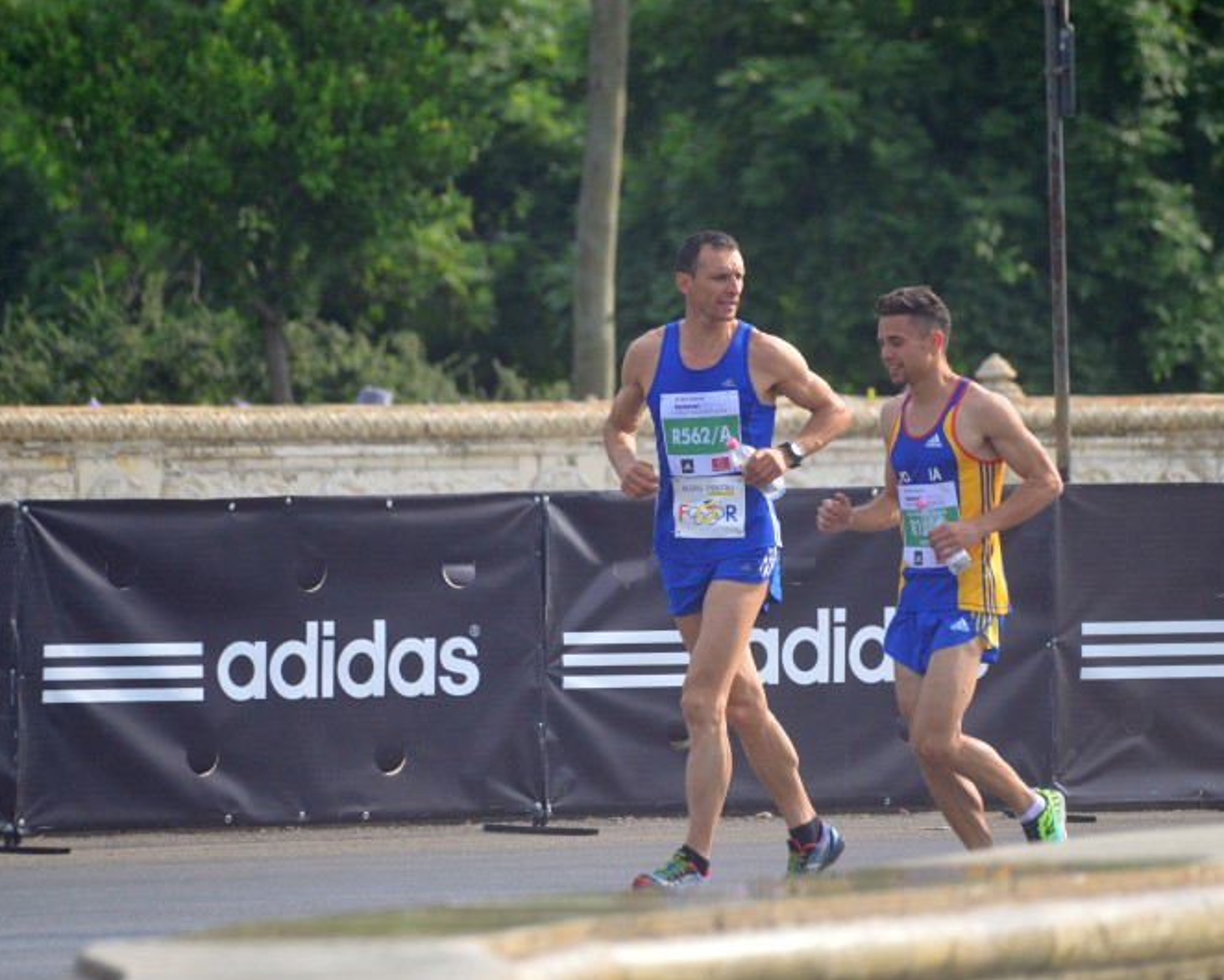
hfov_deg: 3.8
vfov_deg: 3.0
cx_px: 697
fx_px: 18481
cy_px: 490
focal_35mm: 510
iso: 800
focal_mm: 300
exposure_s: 1/2000
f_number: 5.6
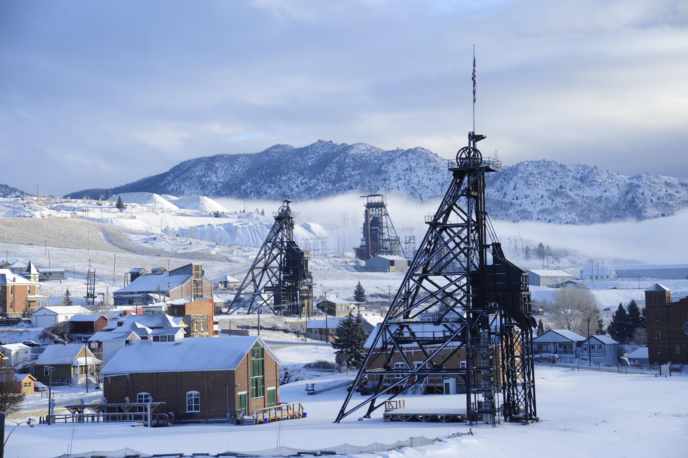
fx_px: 1623
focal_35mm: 85
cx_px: 344
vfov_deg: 16.1
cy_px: 229
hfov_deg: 23.9
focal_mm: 85
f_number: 7.1
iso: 200
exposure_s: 1/320
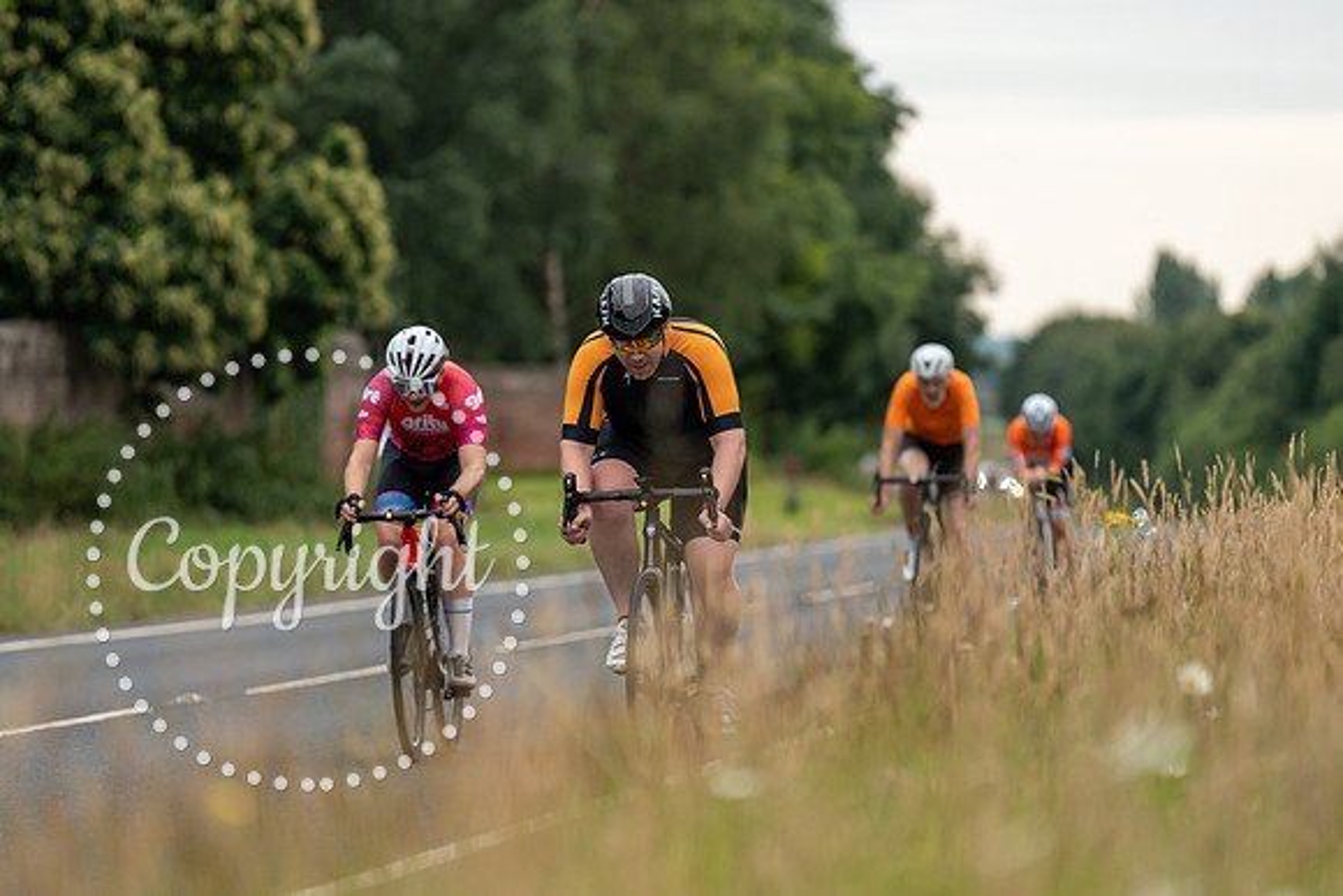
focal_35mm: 233
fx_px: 8700
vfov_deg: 5.9
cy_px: 445
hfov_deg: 8.8
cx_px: 670
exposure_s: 1/800
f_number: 2.8
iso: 1000
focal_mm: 180
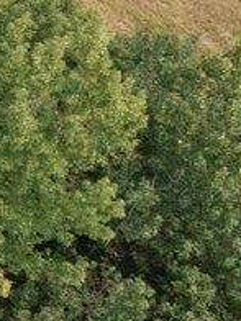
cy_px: -298
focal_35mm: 281
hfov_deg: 4.0
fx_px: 2608
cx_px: -1397
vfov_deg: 6.8
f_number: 6.3
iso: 400
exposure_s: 1/640
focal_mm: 10.26
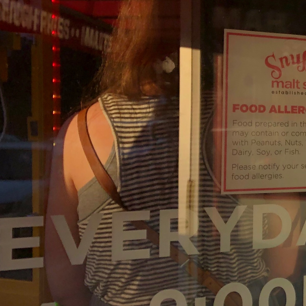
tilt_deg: +1.1
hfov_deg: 18.2
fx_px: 830
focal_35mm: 83
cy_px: 122
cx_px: 477
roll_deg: -2.2
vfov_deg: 20.9
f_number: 1.8
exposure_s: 1/1012
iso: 20
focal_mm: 4
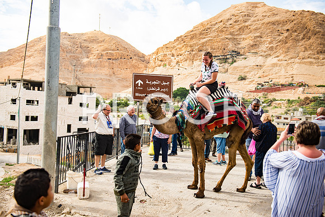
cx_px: 162
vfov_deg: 36.9
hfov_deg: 53.1
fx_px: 325
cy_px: 108
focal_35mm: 36
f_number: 2.8
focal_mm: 36
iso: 200
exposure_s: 1/2000
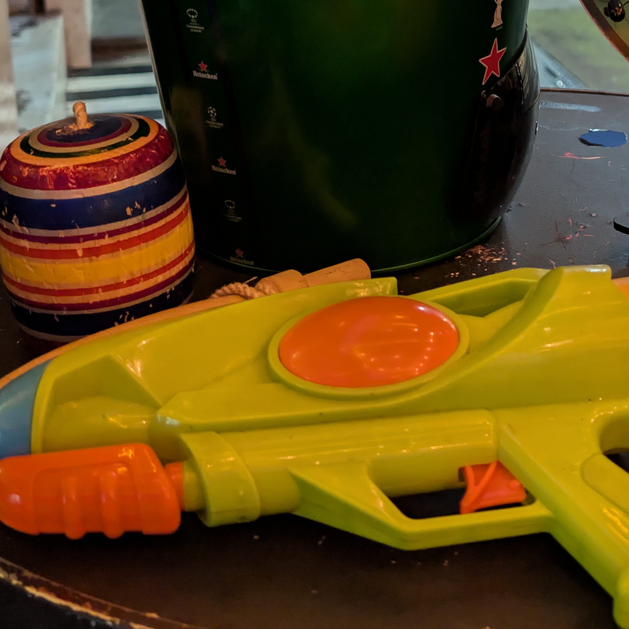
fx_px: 1316
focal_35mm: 64
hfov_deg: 26.3
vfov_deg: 25.5
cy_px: -12
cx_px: 525
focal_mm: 6.9
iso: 335
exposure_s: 1/60
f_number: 1.68
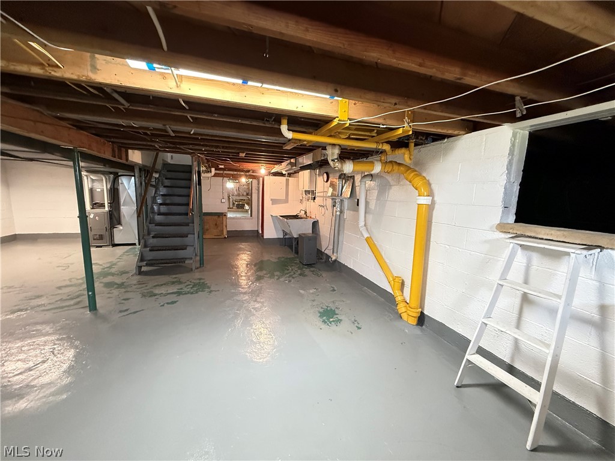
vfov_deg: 85.7
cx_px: 308
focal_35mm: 14
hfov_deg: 102.1
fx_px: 249
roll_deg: -2.1
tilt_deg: -8.9
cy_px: 230
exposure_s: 1/60
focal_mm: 2.22
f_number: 2.2
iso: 640
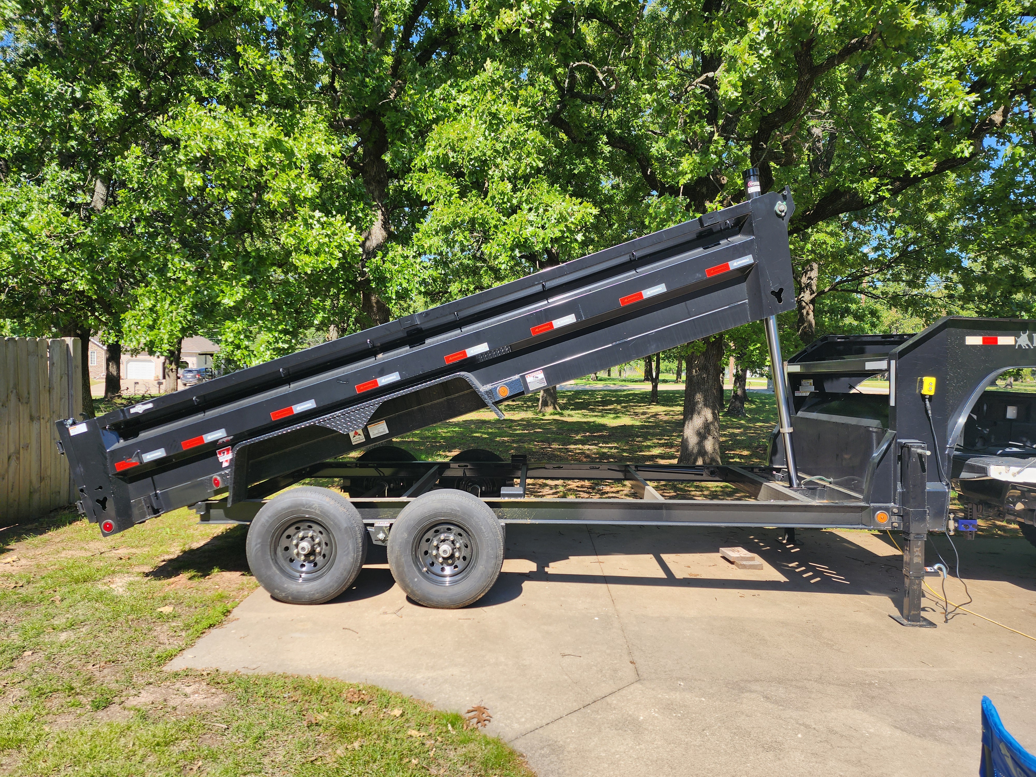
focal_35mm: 23
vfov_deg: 58.9
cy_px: 388
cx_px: 518
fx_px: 688
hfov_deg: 73.9
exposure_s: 1/445
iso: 12
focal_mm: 6.4
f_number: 1.8
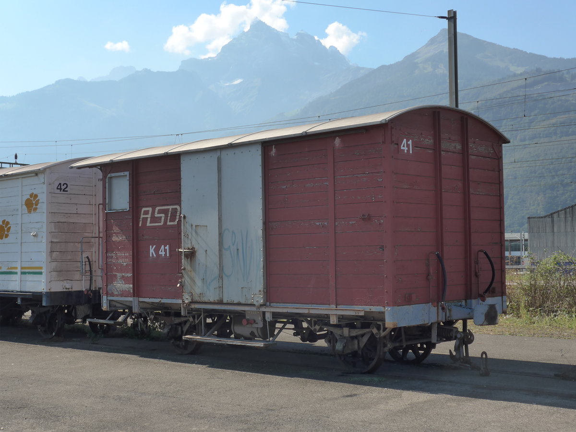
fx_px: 865
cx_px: 288
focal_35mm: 52
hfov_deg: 36.8
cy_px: 216
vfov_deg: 28.0
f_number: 3.3
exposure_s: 1/1300
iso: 160
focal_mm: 10.7
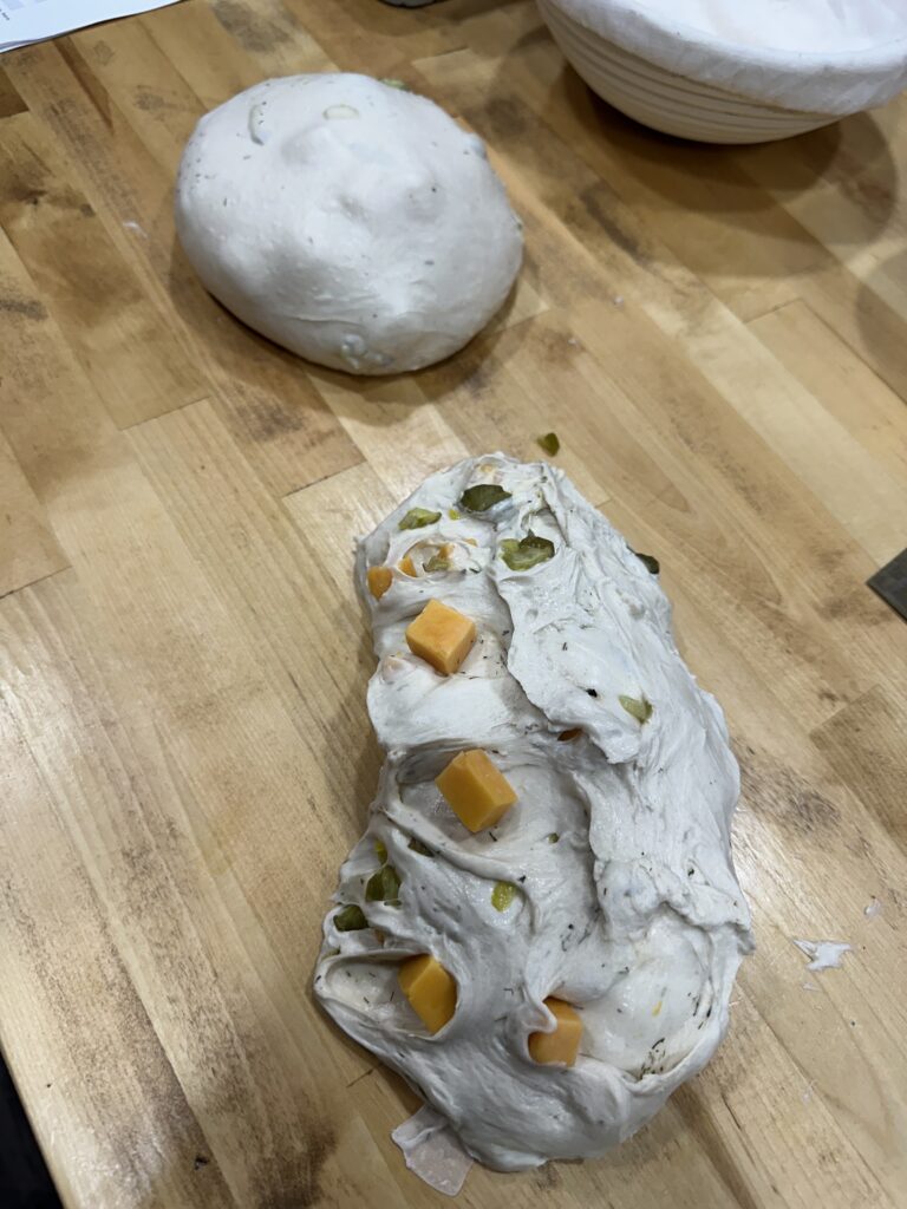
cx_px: 454
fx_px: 838
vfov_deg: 71.6
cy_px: 604
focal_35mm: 24
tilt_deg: -61.5
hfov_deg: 56.8
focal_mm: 6.86
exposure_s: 1/120
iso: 100
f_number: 1.78
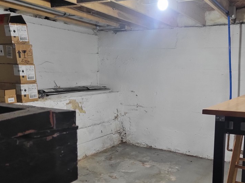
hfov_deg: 49.4
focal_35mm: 37
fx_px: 262
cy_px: 123
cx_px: 160
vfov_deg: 38.2
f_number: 1.8
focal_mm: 5.4
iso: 320
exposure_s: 1/60
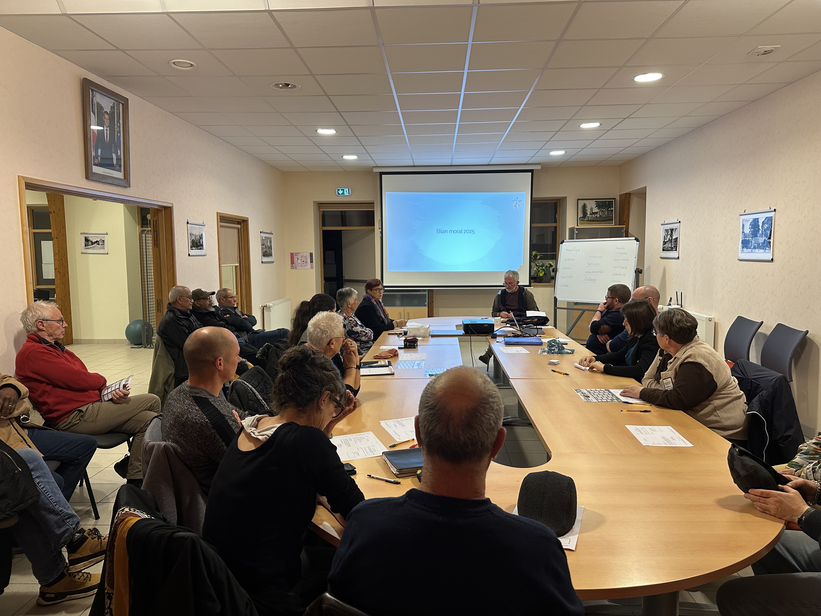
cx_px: 410
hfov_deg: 71.6
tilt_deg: -5.1
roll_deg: +0.5
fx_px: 569
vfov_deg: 56.8
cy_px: 308
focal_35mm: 24
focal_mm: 6.86
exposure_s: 1/60
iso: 160
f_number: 1.78
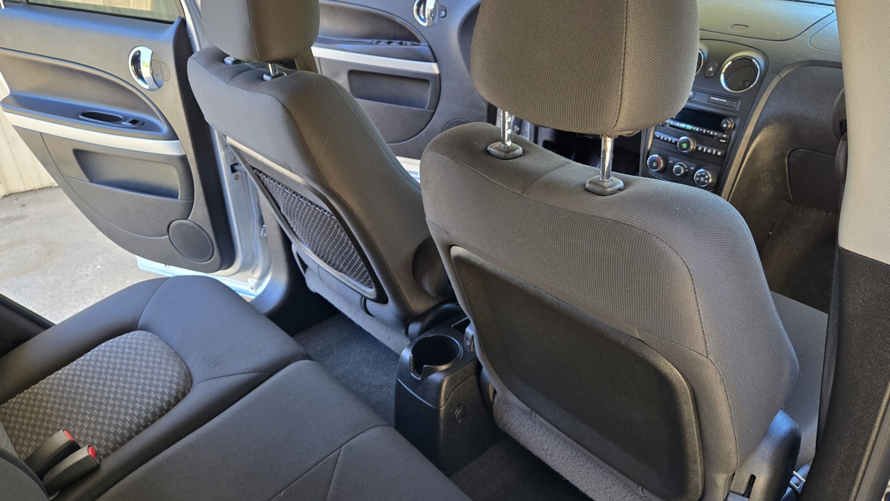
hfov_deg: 67.8
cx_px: 475
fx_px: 661
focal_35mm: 28
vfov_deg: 41.4
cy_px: 220
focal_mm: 5.4
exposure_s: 1/180
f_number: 1.8
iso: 125
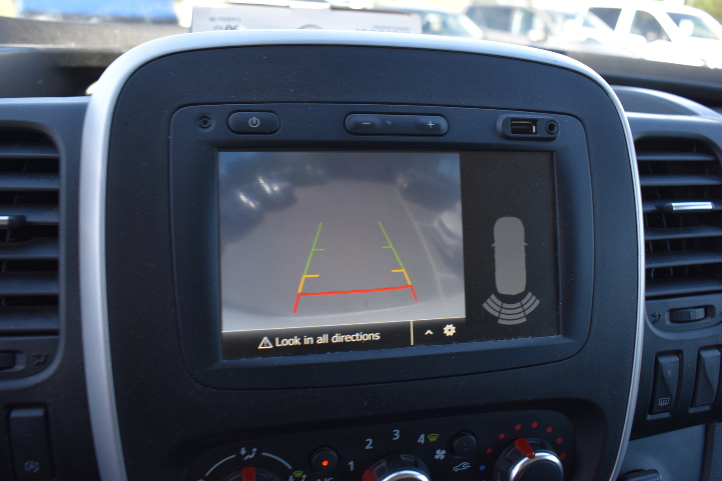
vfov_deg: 43.6
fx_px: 602
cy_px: 240
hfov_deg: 61.9
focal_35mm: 30
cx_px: 361
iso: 250
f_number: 5.6
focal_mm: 20
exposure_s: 1/125
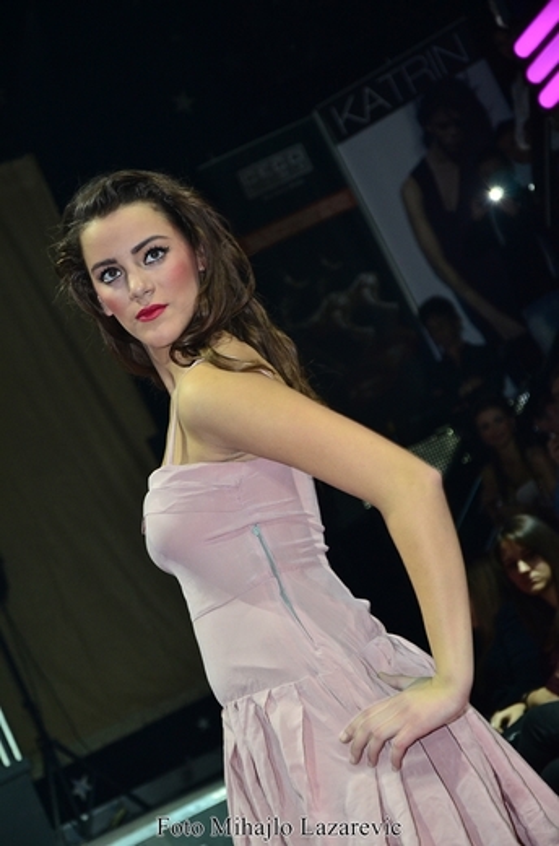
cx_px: 280
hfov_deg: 13.8
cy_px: 423
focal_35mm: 99
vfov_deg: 20.7
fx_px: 2318
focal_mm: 66
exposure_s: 1/100
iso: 800
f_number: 5.3
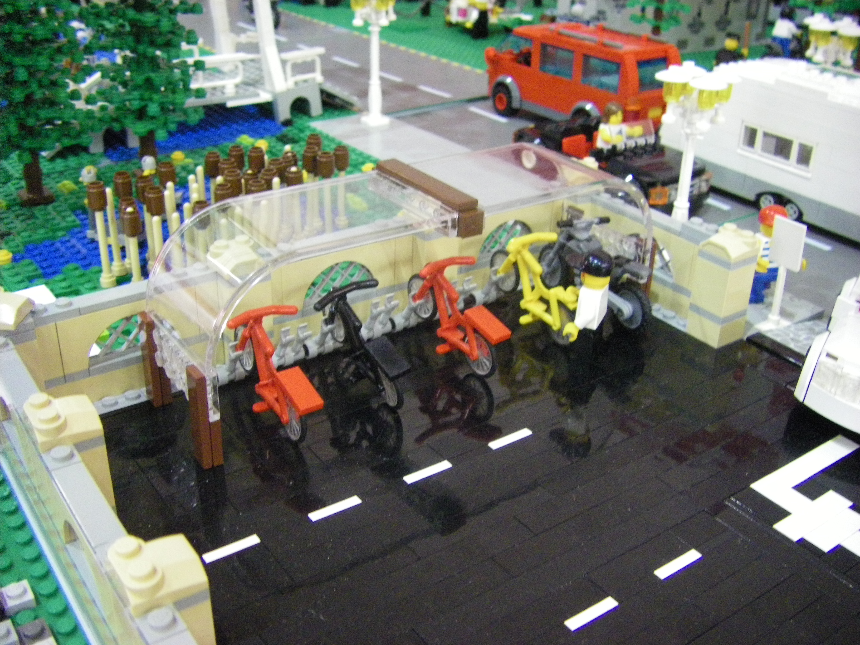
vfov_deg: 37.7
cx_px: 430
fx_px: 944
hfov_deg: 49.0
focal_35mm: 38
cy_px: 322
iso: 800
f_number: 3.5
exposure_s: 1/20
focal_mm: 6.3
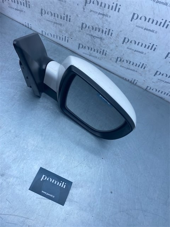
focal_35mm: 26
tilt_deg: -54.0
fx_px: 170
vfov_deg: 67.3
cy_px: 114
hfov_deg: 53.1
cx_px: 85
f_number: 1.8
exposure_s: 1/1072
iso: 32
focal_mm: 4.25
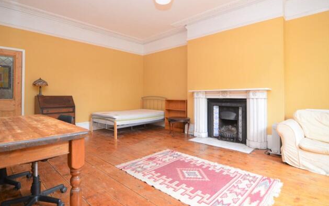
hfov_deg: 92.6
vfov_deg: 66.2
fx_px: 157
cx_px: 159
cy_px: 92
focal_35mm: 18
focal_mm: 11
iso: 400
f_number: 2.8
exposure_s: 1/60
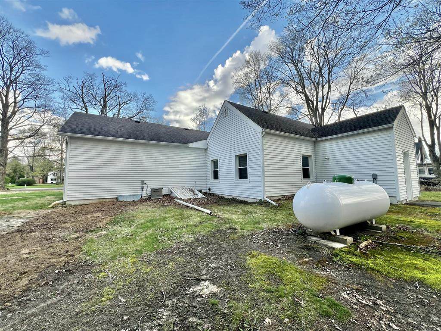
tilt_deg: +4.5
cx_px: 220
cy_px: 166
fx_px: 166
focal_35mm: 13
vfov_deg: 89.9
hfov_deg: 106.2
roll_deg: +0.6
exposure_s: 1/282
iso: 32
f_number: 1.8
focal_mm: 1.57
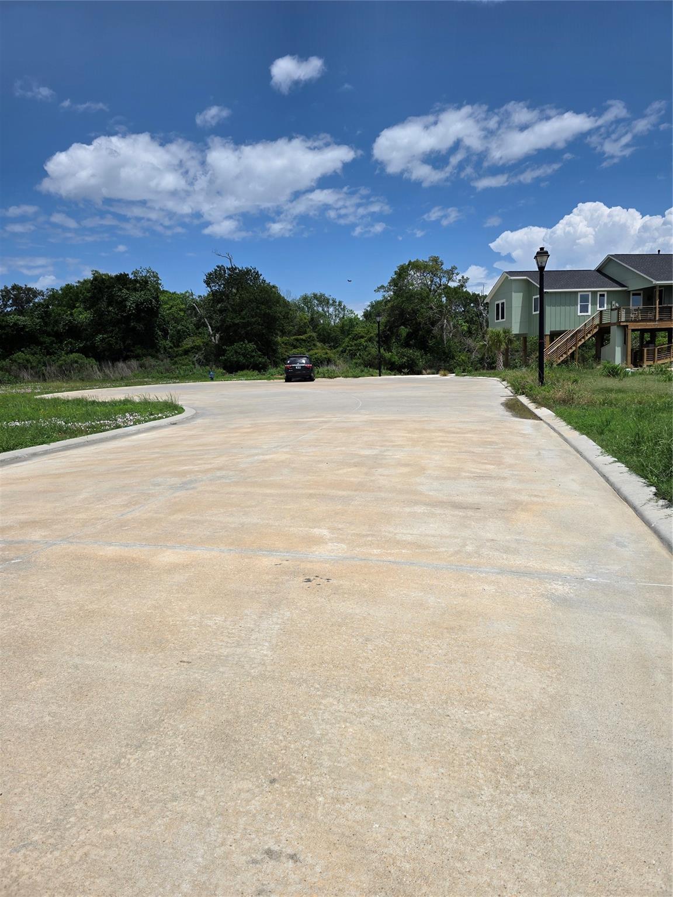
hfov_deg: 58.9
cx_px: 336
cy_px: 448
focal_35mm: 23
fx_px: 596
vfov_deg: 73.9
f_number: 1.7
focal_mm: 6.3
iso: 40
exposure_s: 1/7944
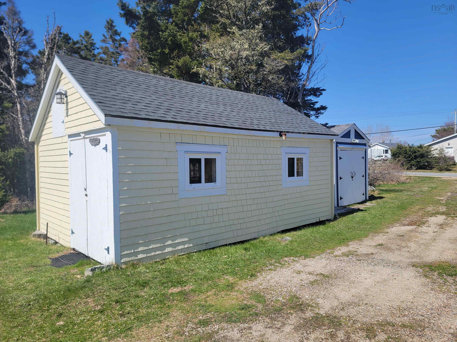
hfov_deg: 71.6
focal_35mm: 24
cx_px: 228
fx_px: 317
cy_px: 171
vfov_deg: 56.8
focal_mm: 6.7
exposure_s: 1/1002
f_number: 1.8
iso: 16
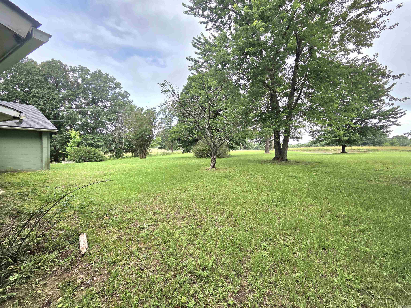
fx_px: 154
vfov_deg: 89.9
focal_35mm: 13
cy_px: 154
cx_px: 206
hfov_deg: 106.2
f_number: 2.2
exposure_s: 1/1000
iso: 50
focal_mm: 2.2
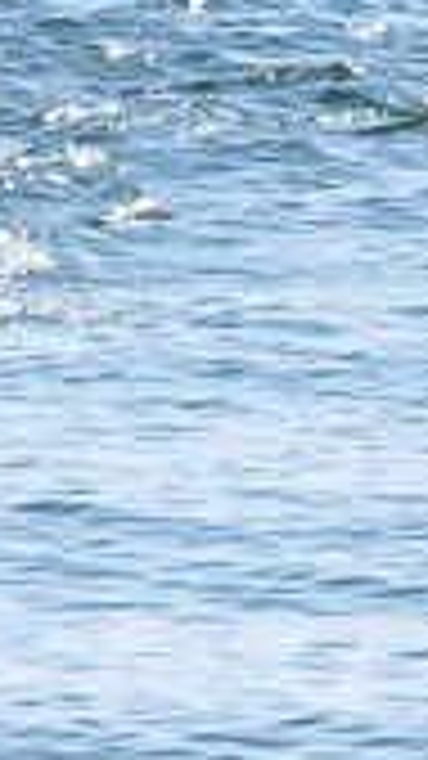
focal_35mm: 824
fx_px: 16633
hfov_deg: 1.4
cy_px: 142
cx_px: -2208
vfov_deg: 2.6
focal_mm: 104
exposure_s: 1/800
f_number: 7.1
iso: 100
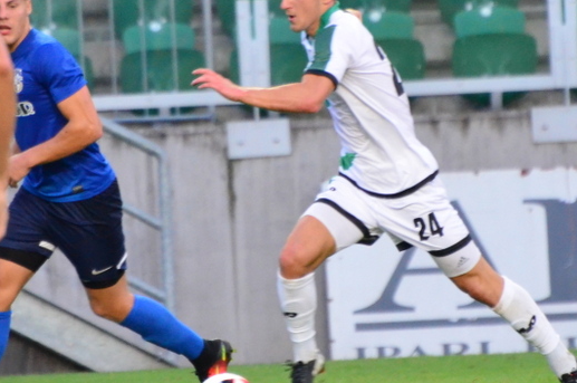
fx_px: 16707
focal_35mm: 1044
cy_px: 68
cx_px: 294
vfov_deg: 1.3
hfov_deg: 2.0
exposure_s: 1/400
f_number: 5.6
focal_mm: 300
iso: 3200
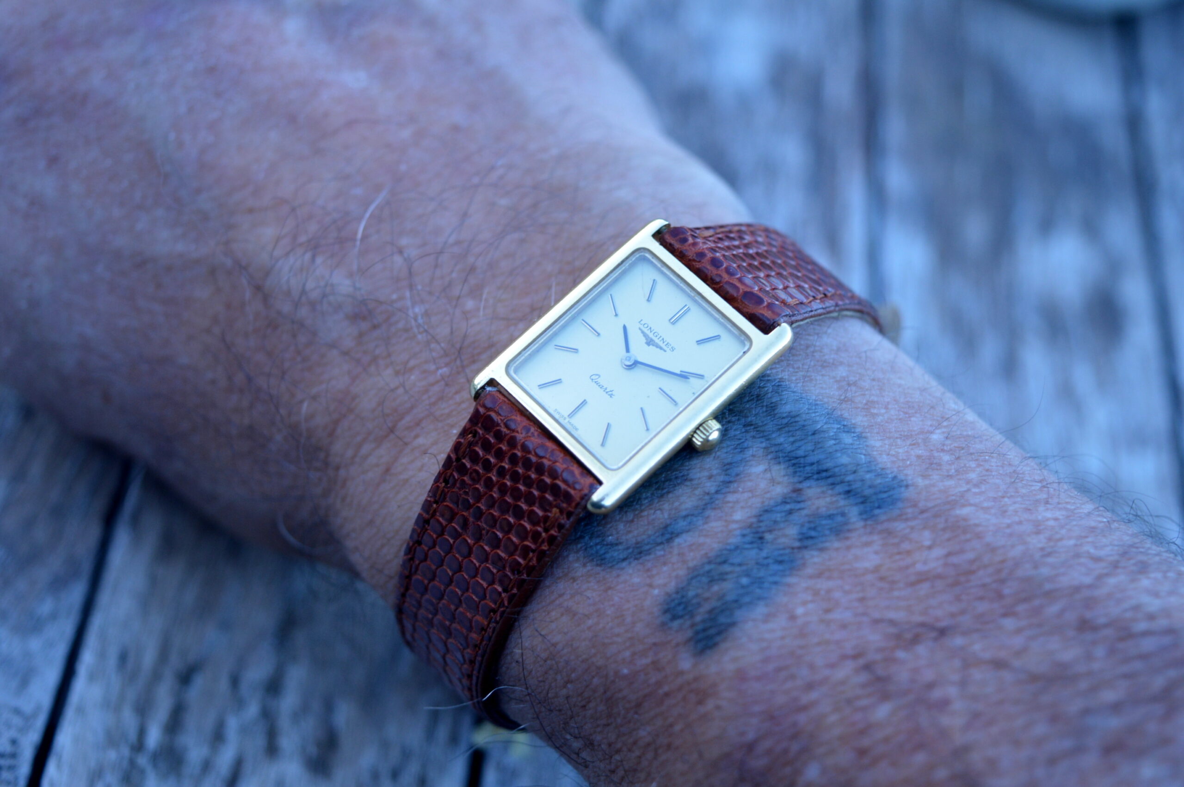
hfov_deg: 31.9
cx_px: 592
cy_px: 394
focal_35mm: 63
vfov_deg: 21.5
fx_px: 2070
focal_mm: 42
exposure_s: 1/60
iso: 400
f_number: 5
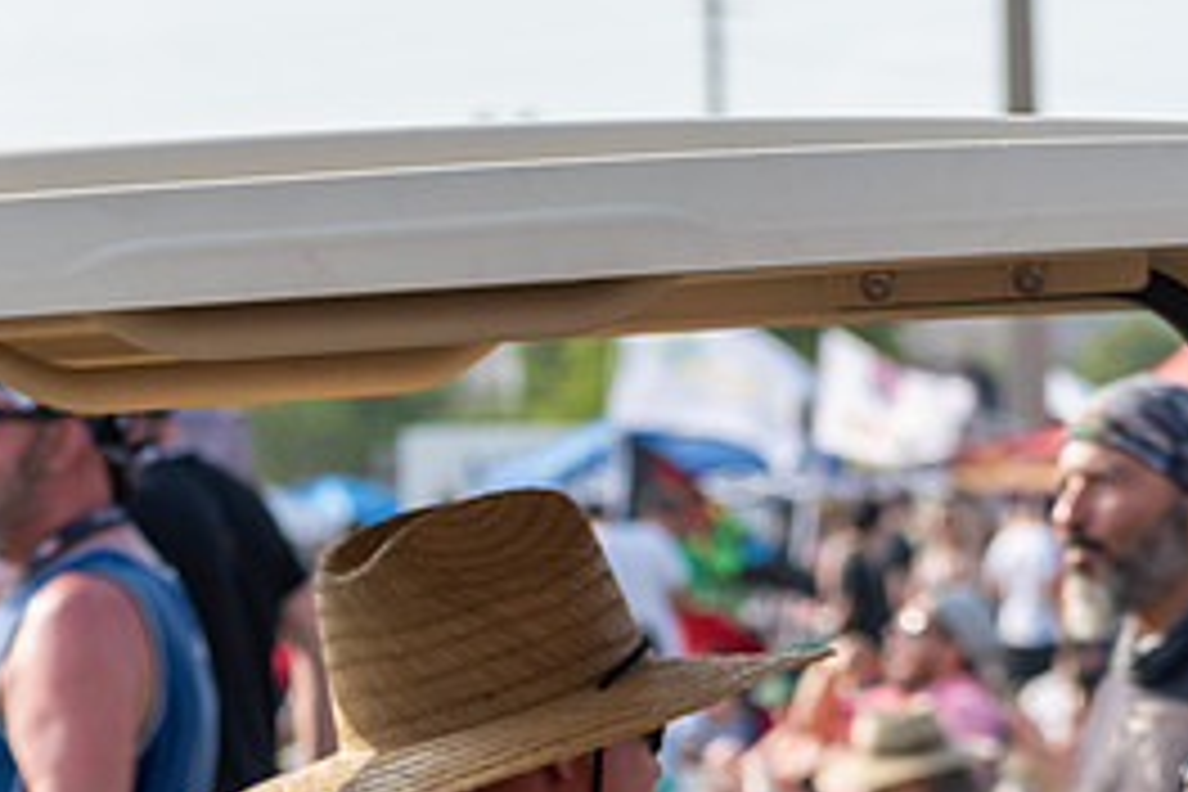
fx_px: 10328
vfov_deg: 4.4
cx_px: -27
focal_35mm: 313
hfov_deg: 6.6
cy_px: 749
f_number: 6.3
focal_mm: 95
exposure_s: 1/640
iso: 200
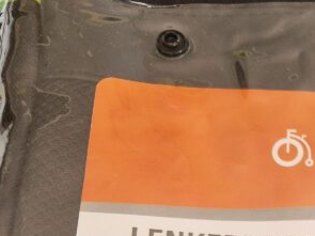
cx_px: 424
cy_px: 326
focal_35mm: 78
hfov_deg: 22.1
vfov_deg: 17.5
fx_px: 709
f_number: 1.8
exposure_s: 1/100
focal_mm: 5.4
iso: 200
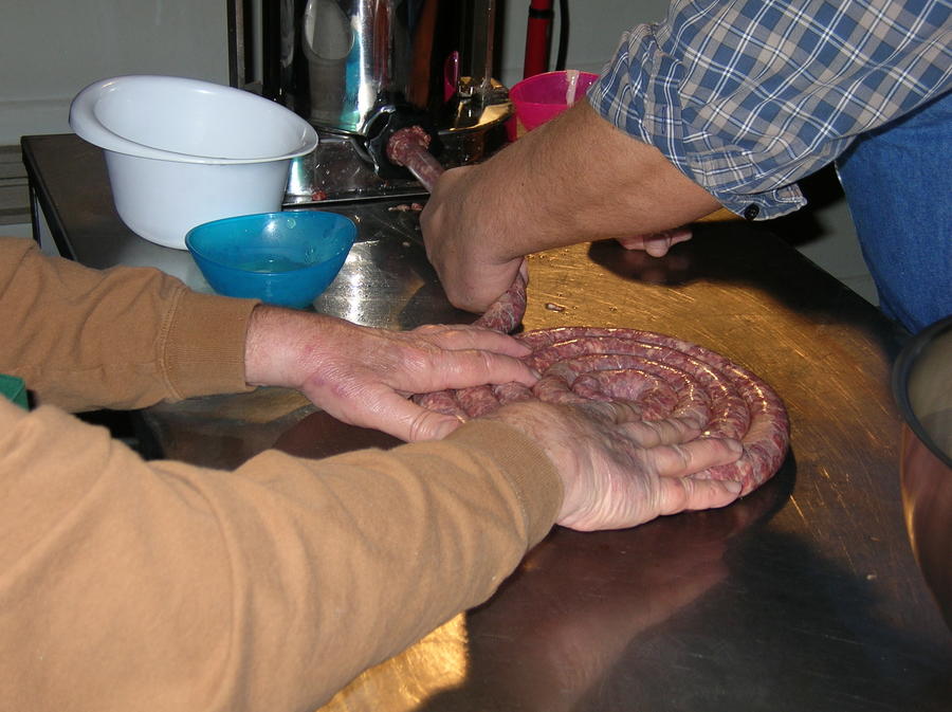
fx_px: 1758
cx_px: 476
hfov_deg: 30.3
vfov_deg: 22.9
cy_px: 356
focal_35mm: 64
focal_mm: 10.6
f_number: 3.2
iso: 50
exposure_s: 1/120
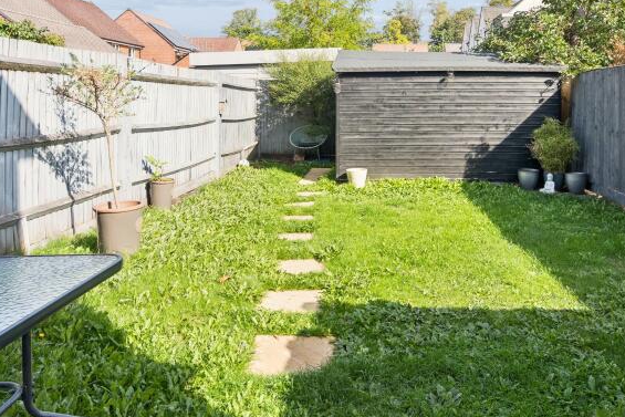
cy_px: 105
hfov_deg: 62.9
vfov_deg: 43.5
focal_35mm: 29
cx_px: 384
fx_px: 504
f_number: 7.1
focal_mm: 16
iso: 320
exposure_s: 1/250
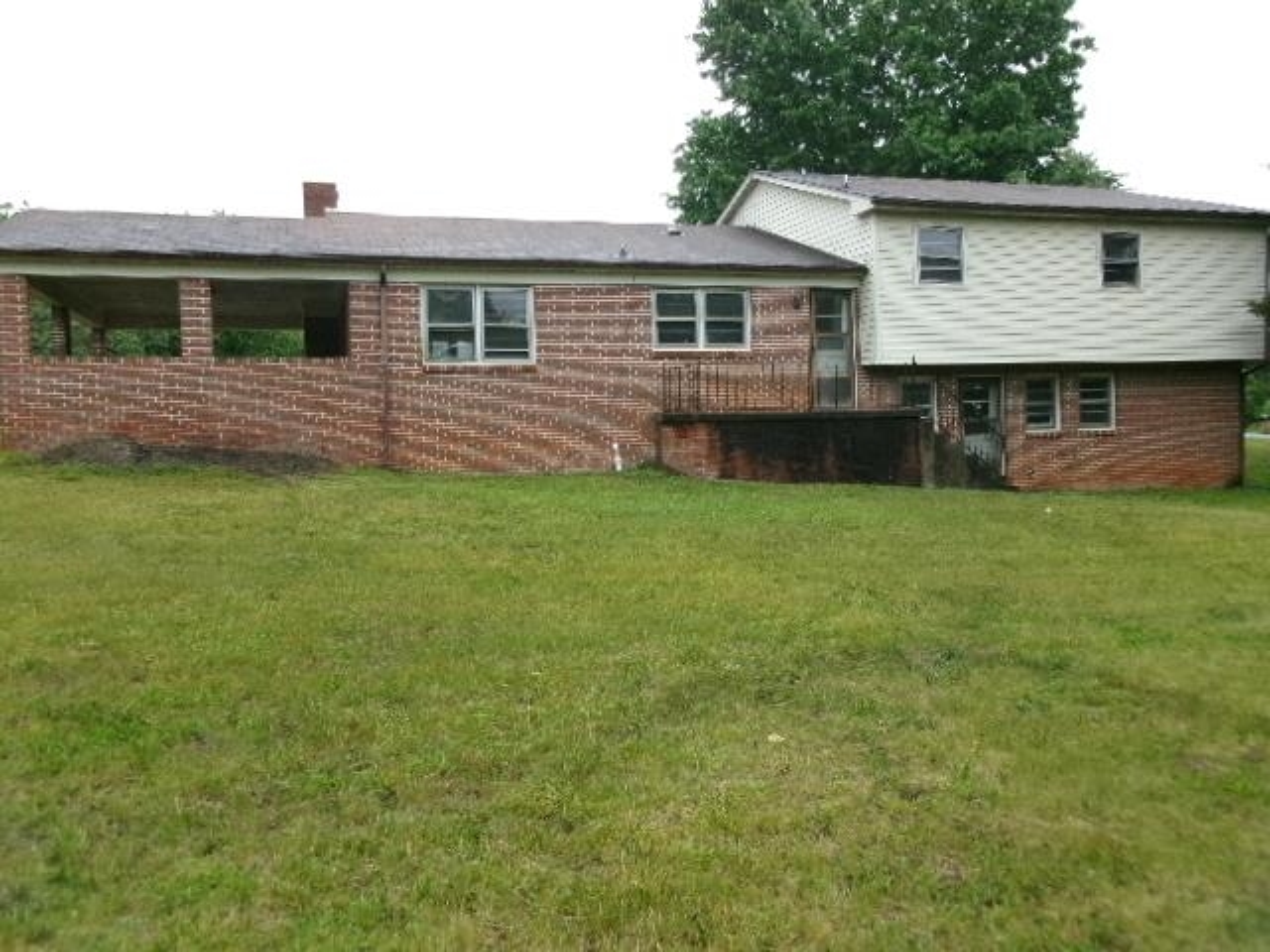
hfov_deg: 63.4
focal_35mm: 28
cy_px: 476
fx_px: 1027
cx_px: 635
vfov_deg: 49.7
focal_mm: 5.1
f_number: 3.9
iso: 100
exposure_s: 1/100
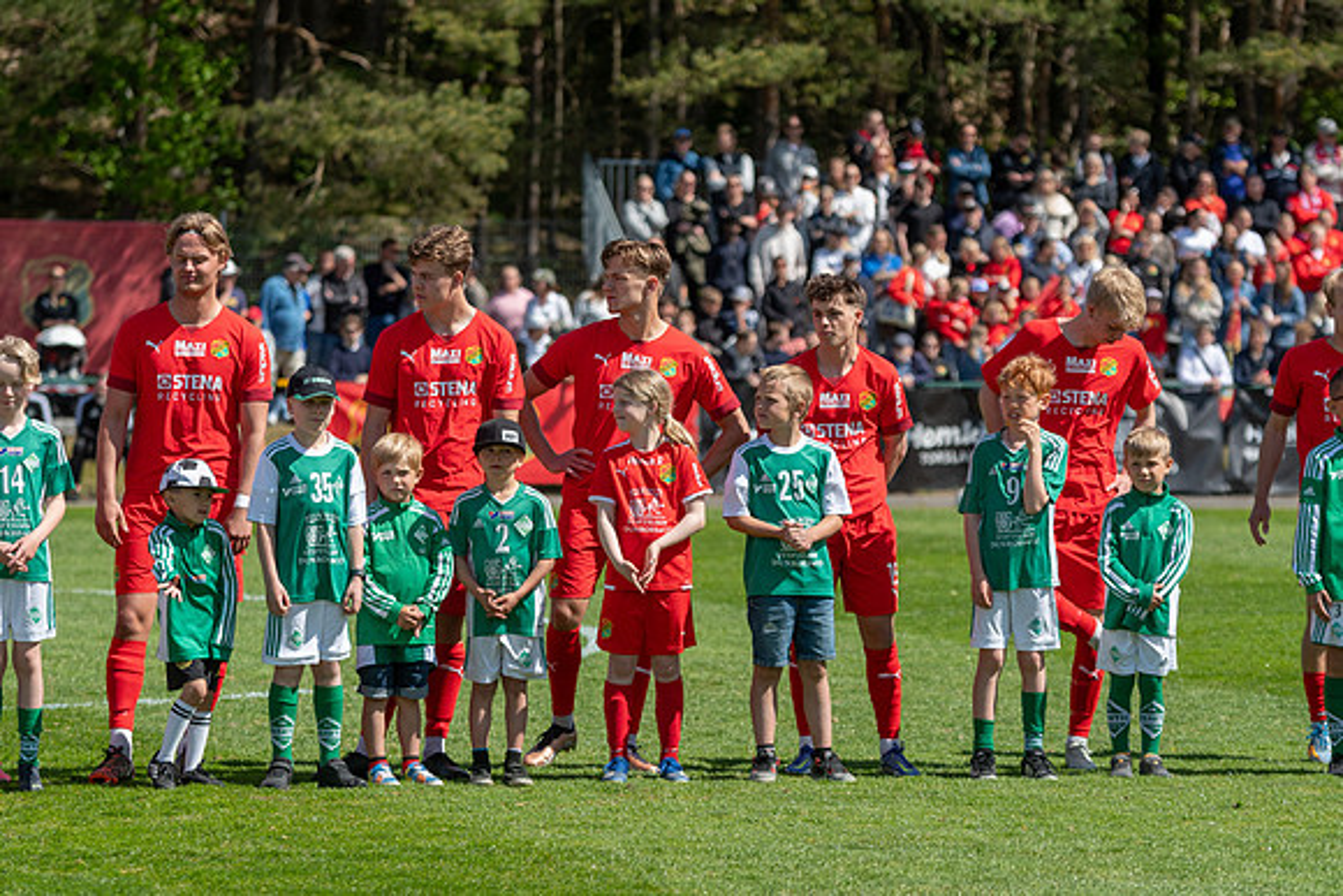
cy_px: 448
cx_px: 672
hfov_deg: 9.6
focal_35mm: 213
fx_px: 7956
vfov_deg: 6.4
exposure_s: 1/1600
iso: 180
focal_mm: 140
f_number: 4
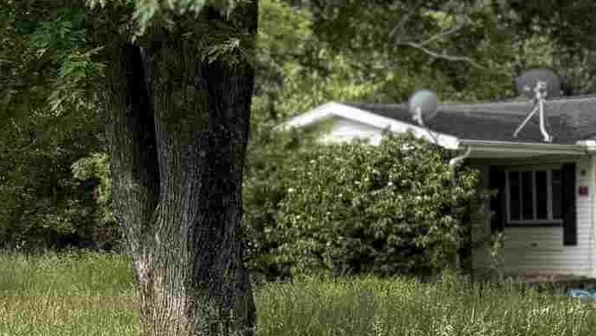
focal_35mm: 116
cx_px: 911
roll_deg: +0.6
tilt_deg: -3.5
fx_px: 1834
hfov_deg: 16.7
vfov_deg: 10.4
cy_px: 338
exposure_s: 1/2801
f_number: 1.78
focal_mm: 6.76
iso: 80
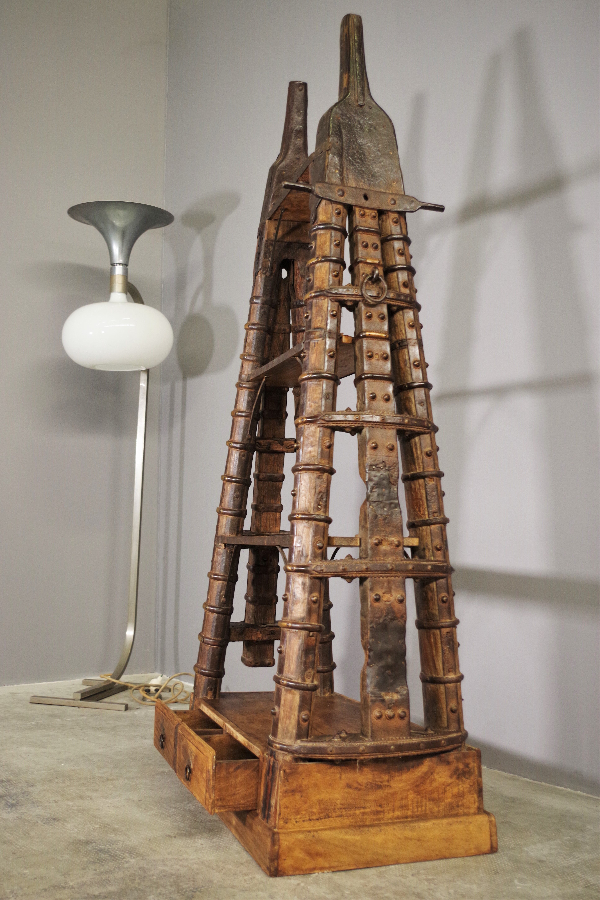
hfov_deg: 34.2
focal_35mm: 39
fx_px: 975
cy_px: 450
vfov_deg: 49.6
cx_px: 300
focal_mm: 26.25
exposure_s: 1/60
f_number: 4
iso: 800
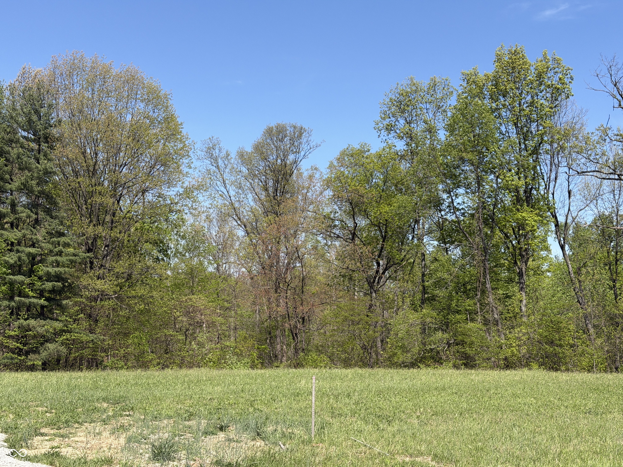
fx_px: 864
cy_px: 234
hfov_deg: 39.7
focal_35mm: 48
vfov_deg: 30.3
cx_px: 312
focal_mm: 6.76
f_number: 1.78
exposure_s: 1/3704
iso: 64
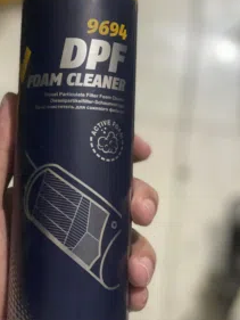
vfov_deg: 26.3
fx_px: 684
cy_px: 155
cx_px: 78
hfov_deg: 19.8
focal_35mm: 74
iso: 400
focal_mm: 6
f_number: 2
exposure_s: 1/25
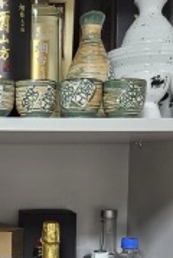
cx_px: 9
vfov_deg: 30.5
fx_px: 460
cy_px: 213
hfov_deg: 20.8
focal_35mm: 64
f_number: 1.8
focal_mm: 5.4
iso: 640
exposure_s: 1/120
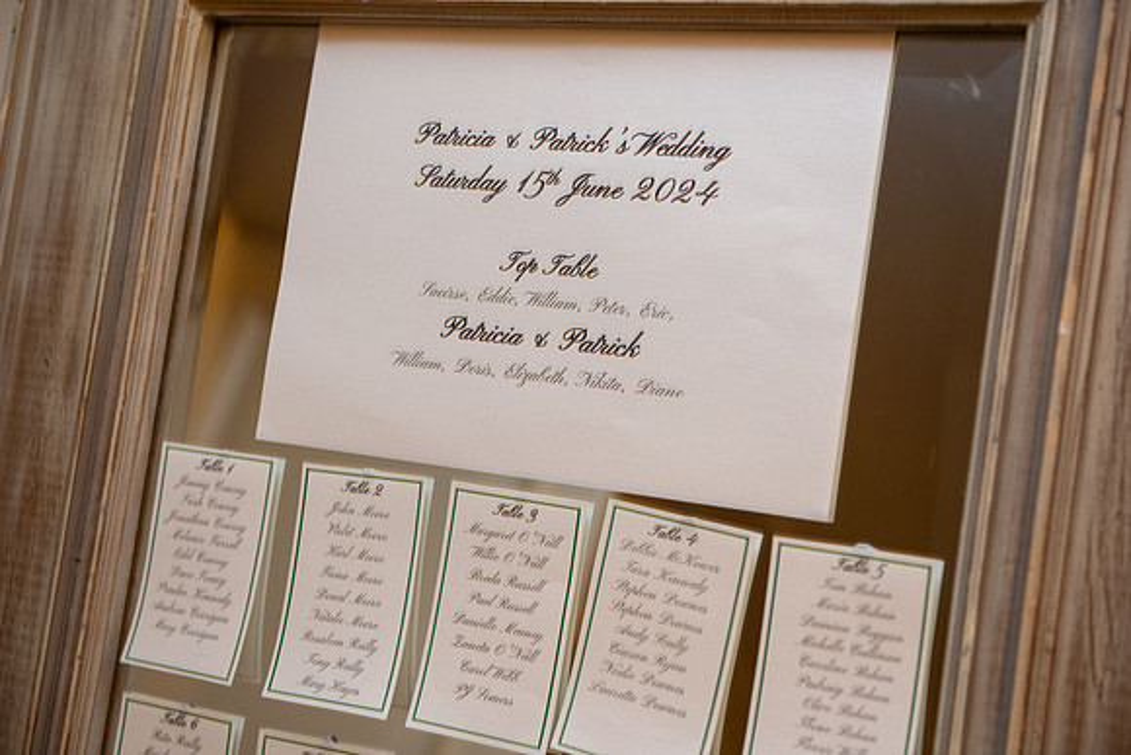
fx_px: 1760
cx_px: 566
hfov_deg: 35.6
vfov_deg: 24.2
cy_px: 378
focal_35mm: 56
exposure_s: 1/160
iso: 640
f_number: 3.5
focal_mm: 56
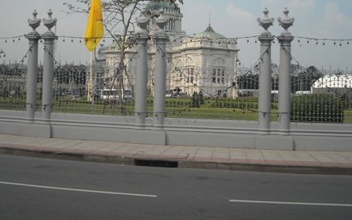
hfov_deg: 41.6
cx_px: 136
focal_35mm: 48
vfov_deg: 26.6
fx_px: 460
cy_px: 65
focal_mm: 5.7
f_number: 5.6
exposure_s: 1/369
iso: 64
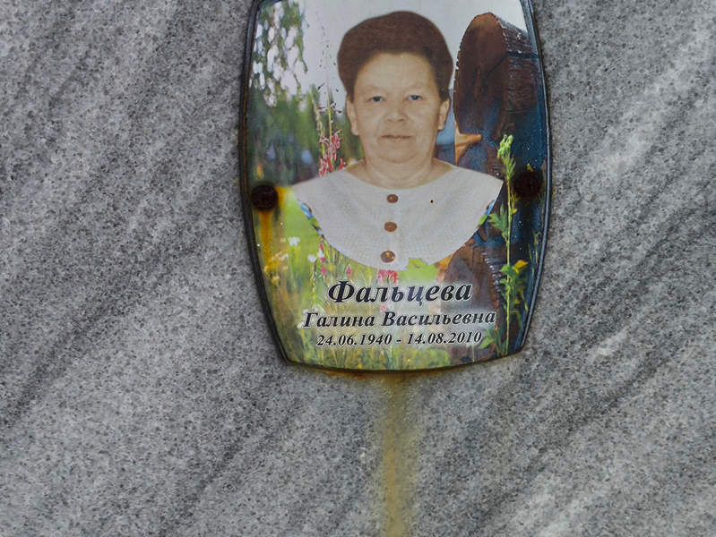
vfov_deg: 29.1
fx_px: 1035
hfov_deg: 38.2
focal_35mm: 50
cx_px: 358
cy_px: 268
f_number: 1.7
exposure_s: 1/356
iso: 50
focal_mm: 4.71
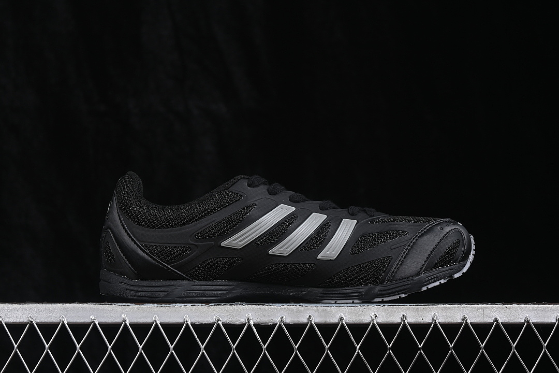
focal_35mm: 75
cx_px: 280
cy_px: 186
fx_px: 1164
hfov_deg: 27.0
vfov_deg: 18.2
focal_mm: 50
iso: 160
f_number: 6.3
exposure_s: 1/60
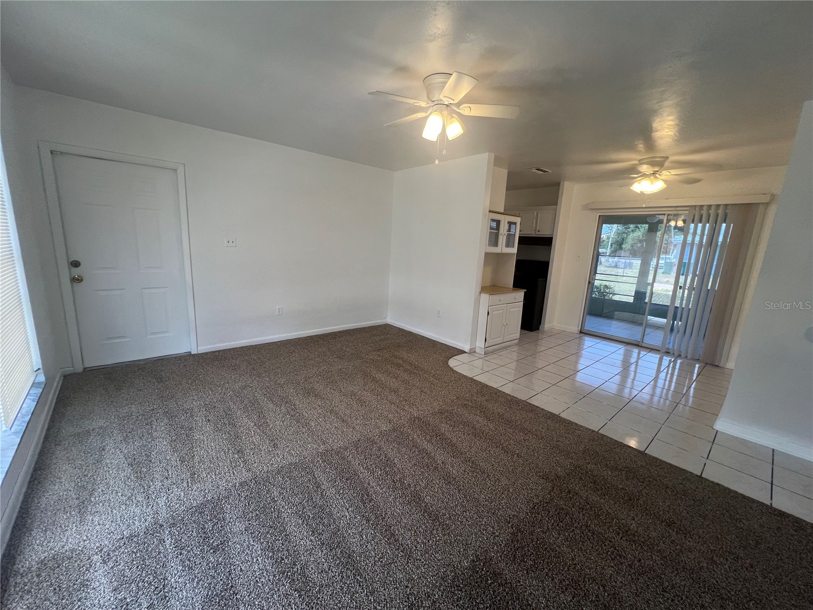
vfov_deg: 89.9
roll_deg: -3.8
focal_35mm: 13
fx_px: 305
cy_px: 305
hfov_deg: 106.2
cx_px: 406
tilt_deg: -7.9
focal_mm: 1.57
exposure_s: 1/120
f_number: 1.8
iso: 100
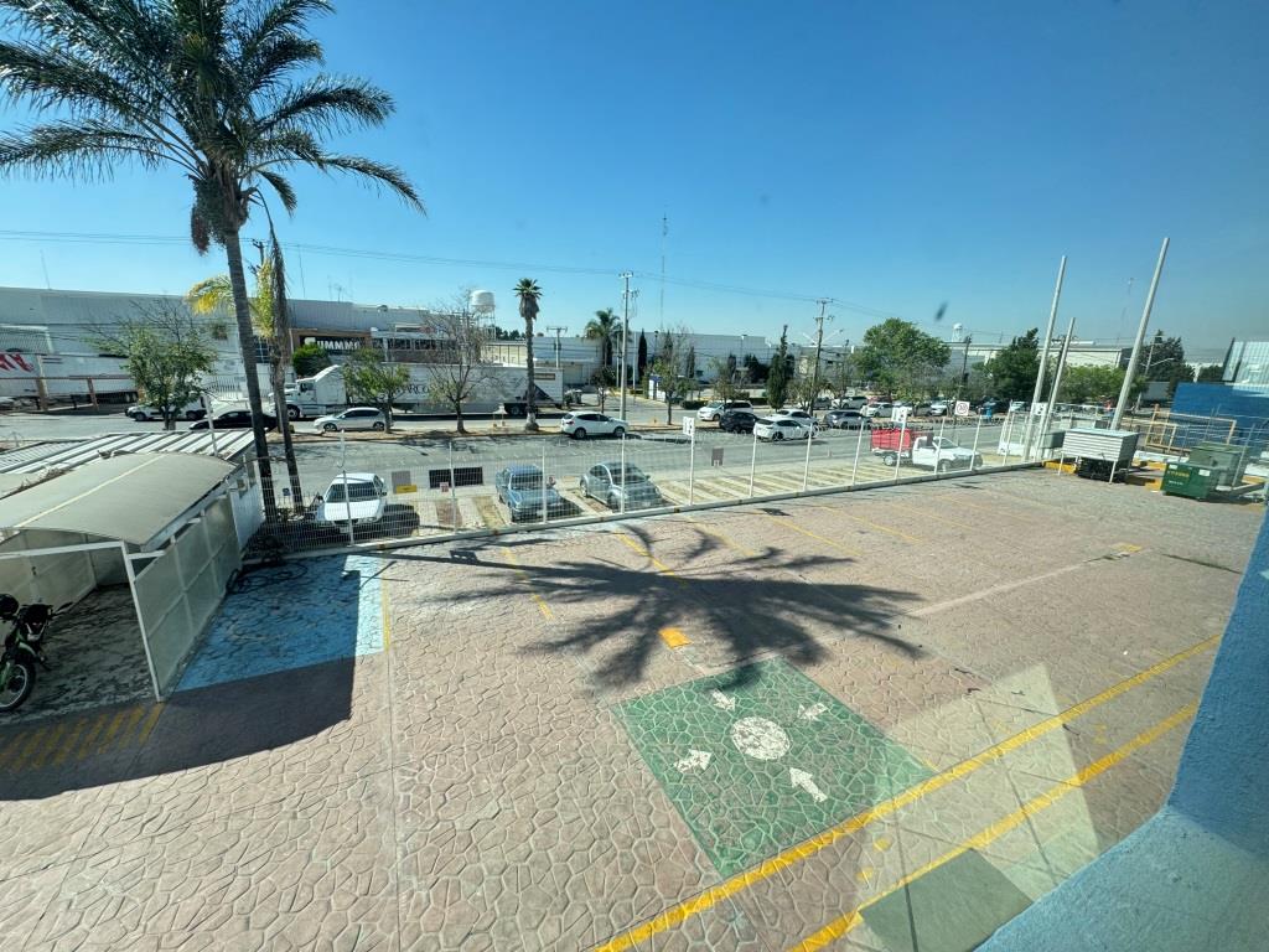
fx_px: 513
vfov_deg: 85.7
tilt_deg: -14.1
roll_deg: -0.9
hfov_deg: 102.1
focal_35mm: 14
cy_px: 476
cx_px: 634
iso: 40
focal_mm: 2.22
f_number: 2.2
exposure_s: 1/849
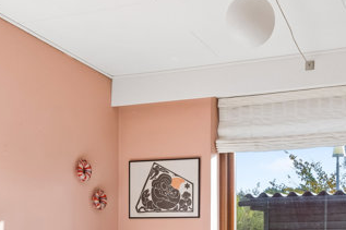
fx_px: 563
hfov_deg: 33.7
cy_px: 268
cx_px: 246
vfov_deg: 21.6
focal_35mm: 59
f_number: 8
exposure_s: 1/20
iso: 200
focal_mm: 15.5
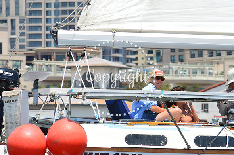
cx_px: 117
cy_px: 78
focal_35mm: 300
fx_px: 1949
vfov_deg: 4.6
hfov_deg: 6.9
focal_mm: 200
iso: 280
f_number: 11
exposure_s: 1/500
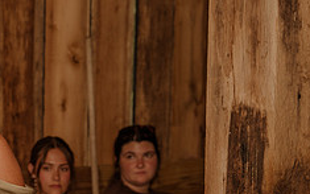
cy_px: 181
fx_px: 1487
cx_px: -66
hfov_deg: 11.6
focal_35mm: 176
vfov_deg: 7.4
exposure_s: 1/200
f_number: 4
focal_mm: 70
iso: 500
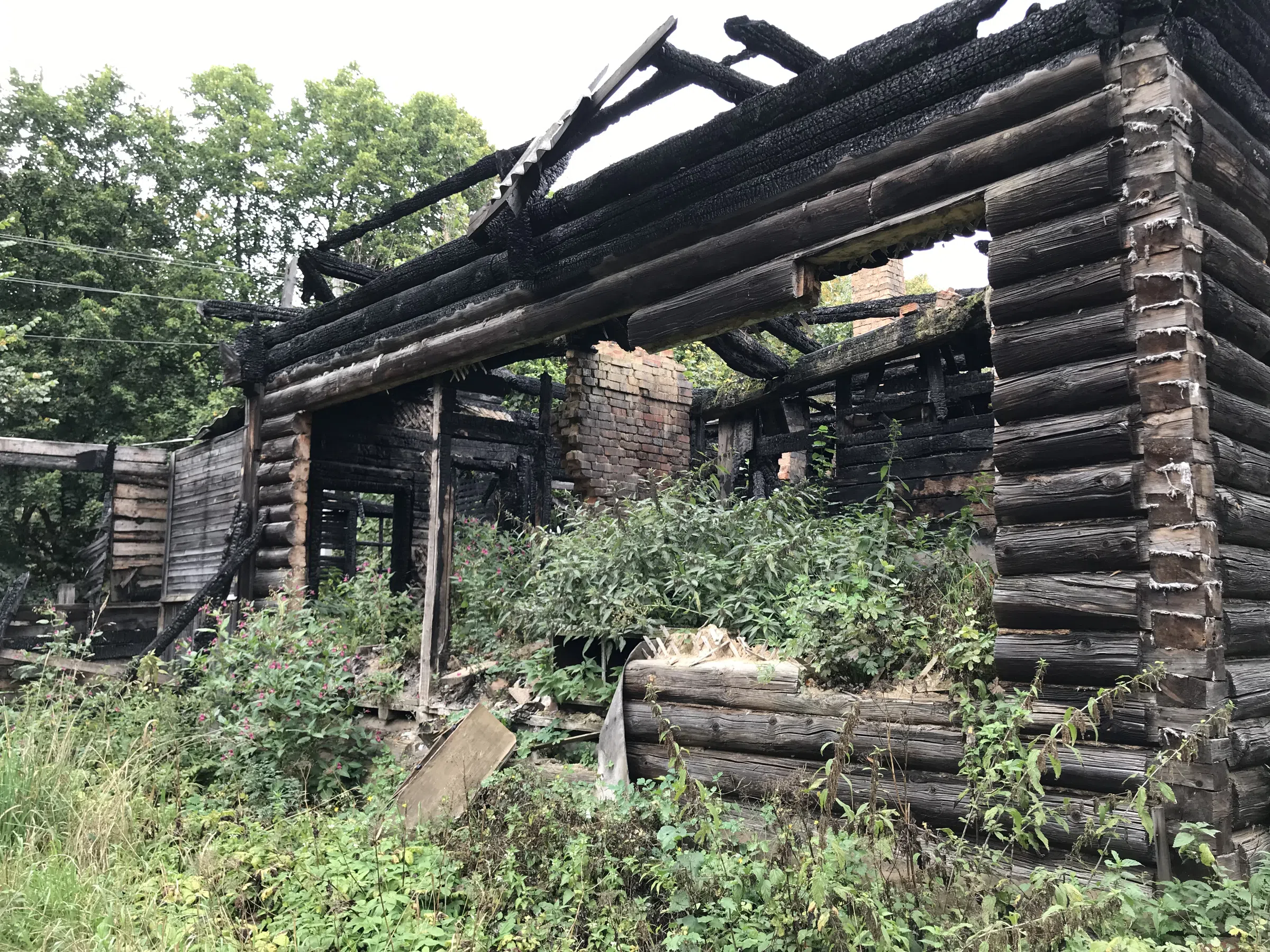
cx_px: 635
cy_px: 476
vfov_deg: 49.7
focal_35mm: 28
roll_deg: +0.7
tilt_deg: +7.8
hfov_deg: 63.4
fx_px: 1027
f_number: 1.8
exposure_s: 1/104
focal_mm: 3.99
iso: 20
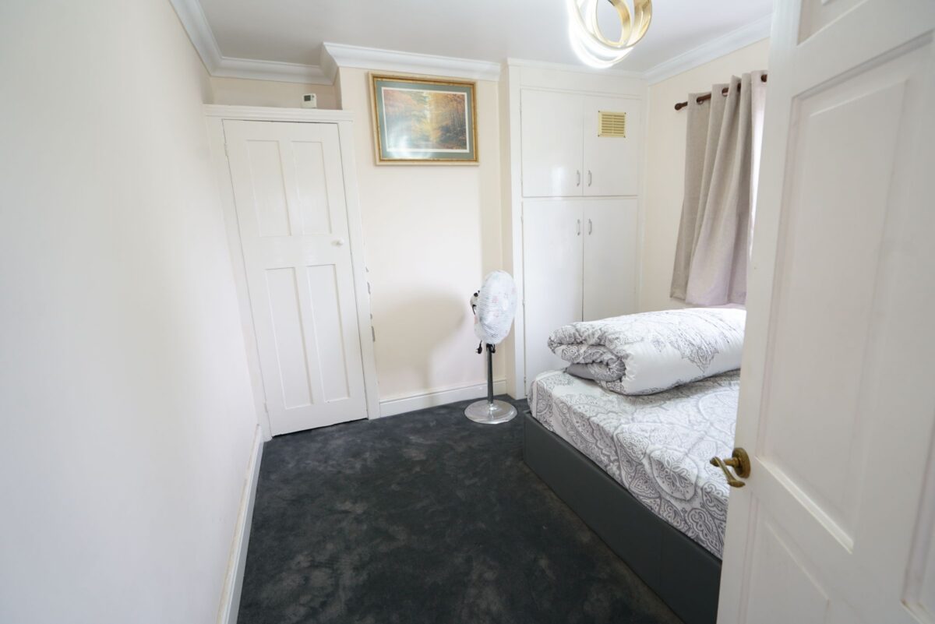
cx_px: 468
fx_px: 416
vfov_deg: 73.8
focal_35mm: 16
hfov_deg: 96.7
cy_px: 312
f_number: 5
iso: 400
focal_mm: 16
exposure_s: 1/25
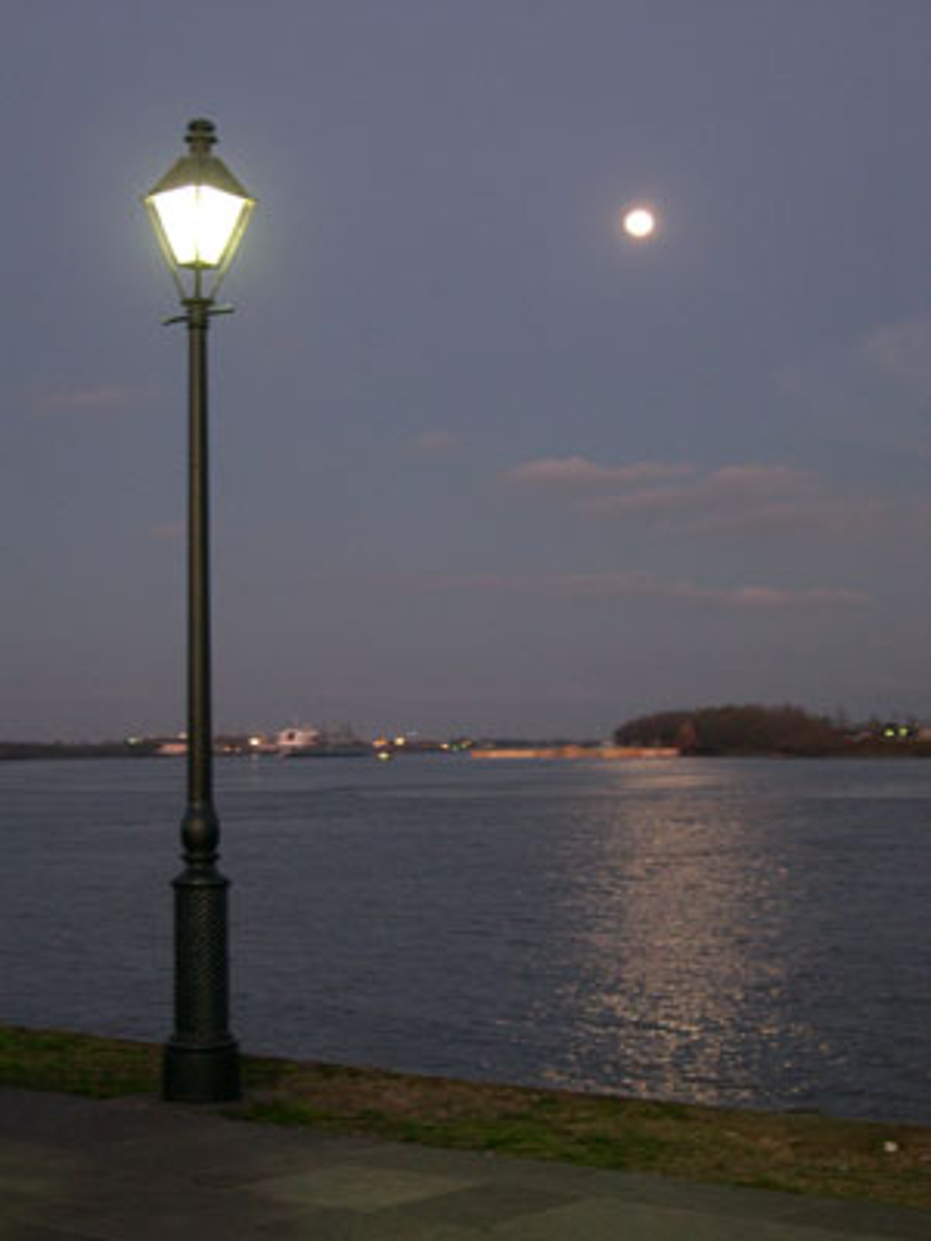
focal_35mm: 57
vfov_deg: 33.8
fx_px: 2044
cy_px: 620
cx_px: 466
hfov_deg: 25.7
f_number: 3.4
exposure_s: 1/8.9
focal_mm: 12.2
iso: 400
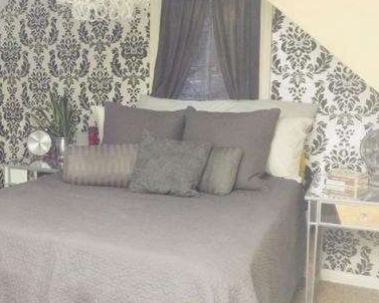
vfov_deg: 31.5
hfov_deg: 37.2
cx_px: 69
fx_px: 539
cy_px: 149
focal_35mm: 48
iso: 64
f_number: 2.2
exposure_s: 1/15
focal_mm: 4.15
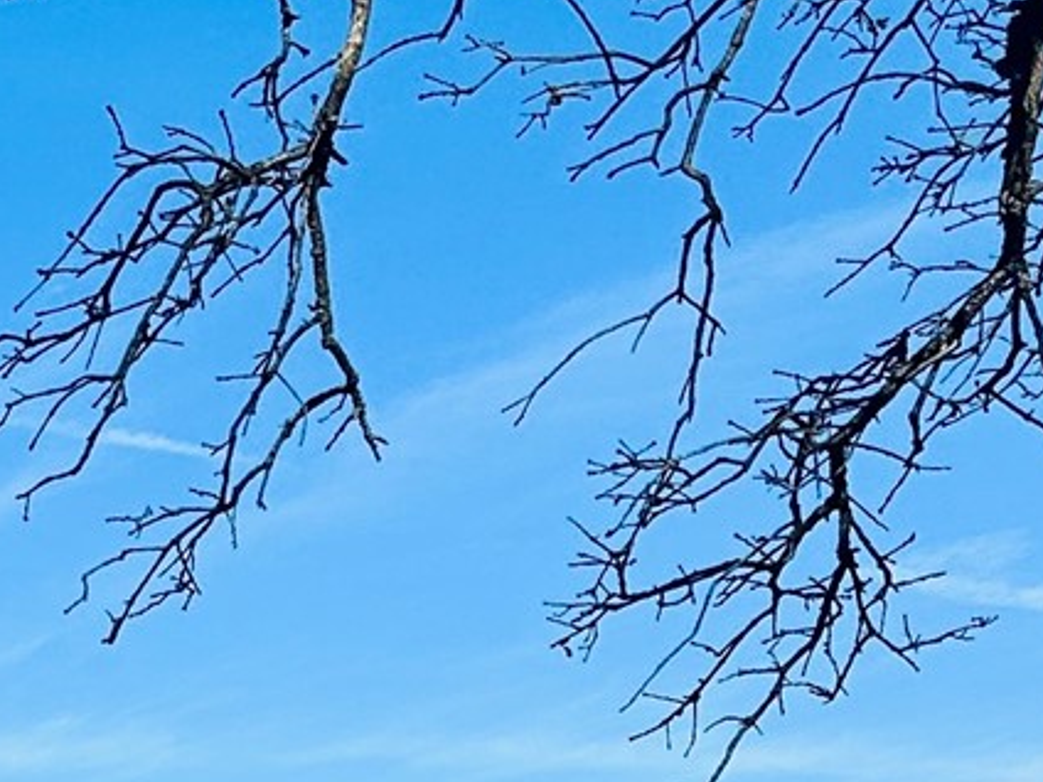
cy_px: 1107
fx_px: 3495
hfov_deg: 14.8
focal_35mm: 116
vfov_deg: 12.3
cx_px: -854
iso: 80
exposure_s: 1/6211
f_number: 1.78
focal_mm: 6.86
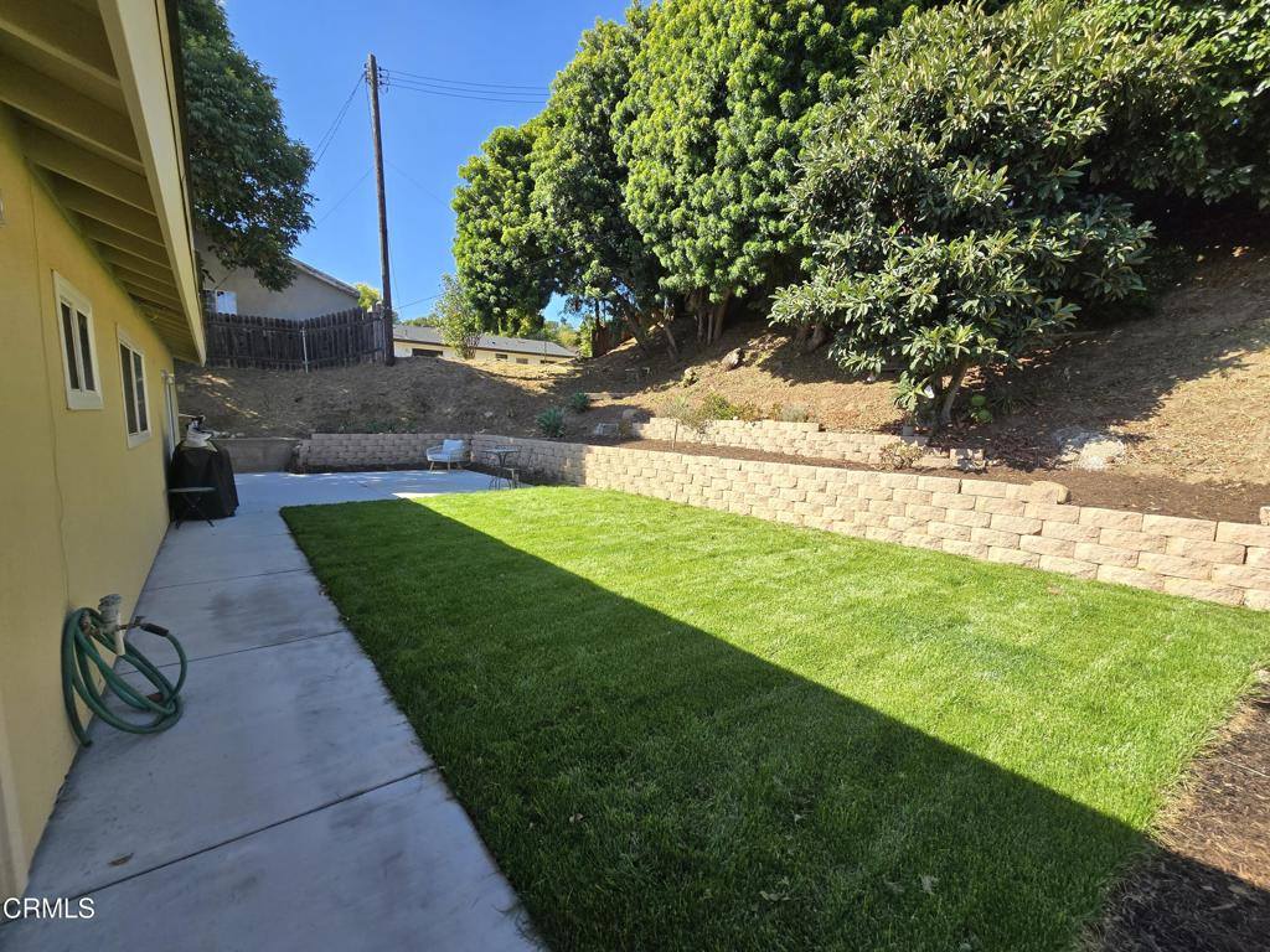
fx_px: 477
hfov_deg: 106.2
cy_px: 476
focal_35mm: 13
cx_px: 635
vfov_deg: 89.9
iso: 50
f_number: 2.2
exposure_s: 1/834
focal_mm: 2.2
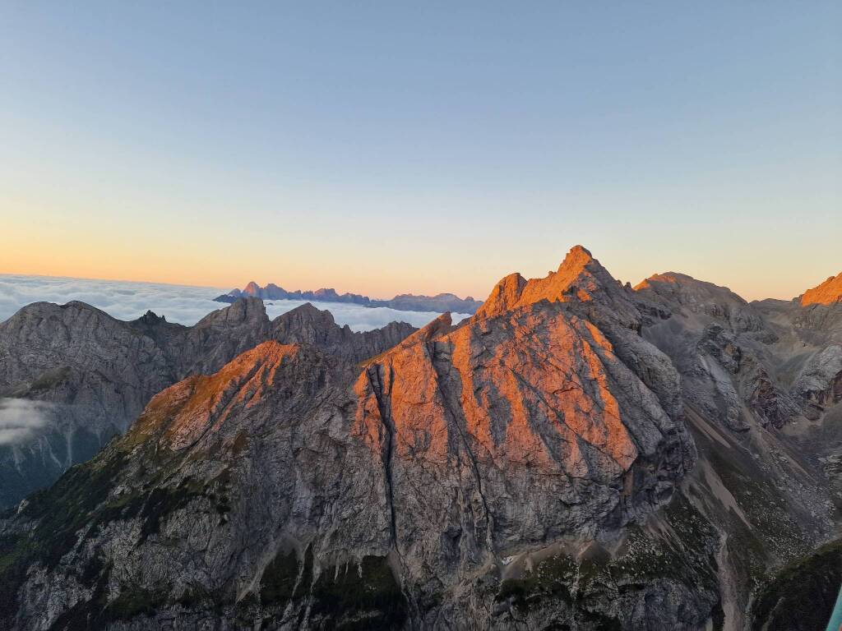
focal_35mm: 23
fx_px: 559
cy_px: 316
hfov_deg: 73.9
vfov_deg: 58.9
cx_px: 421
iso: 50
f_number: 1.8
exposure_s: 1/180
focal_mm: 6.4
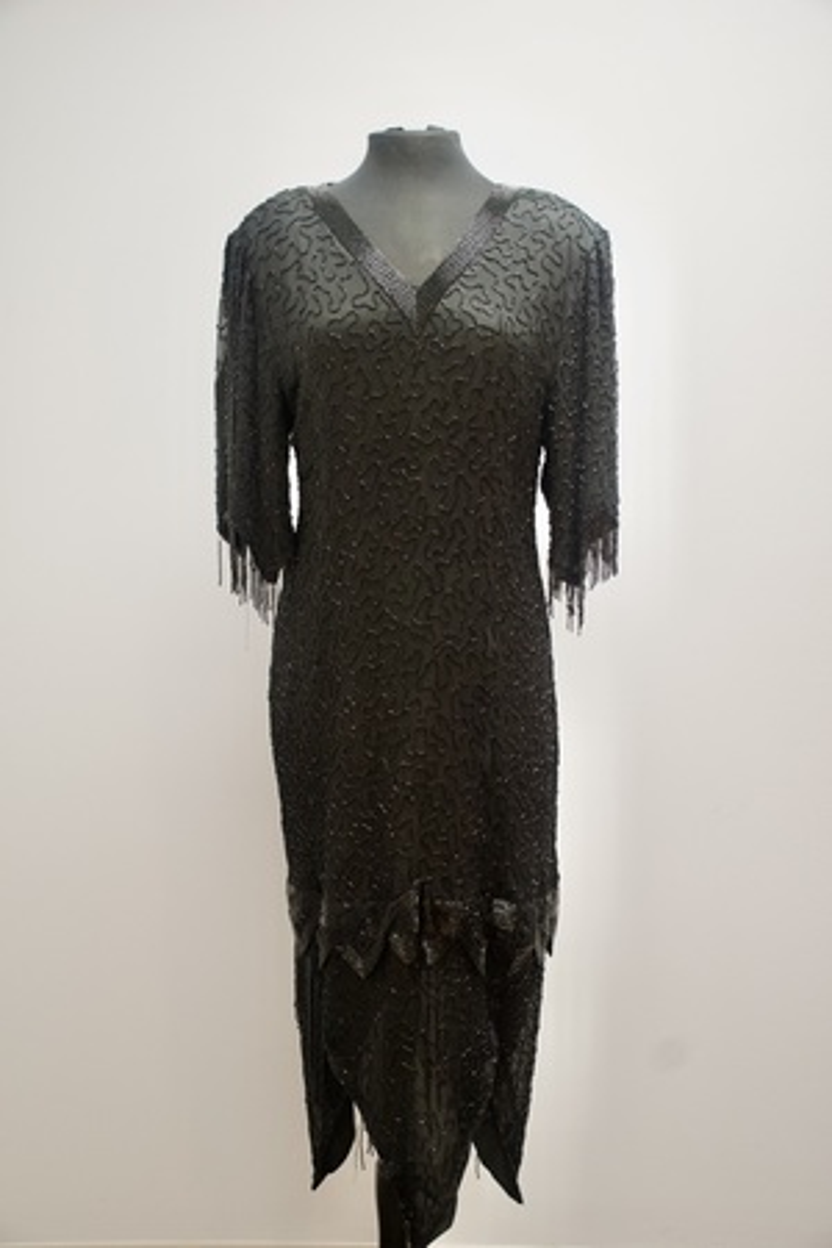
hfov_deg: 29.9
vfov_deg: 43.6
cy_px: 624
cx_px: 416
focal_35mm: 45
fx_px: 1560
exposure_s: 1/80
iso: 800
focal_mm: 30
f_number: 4
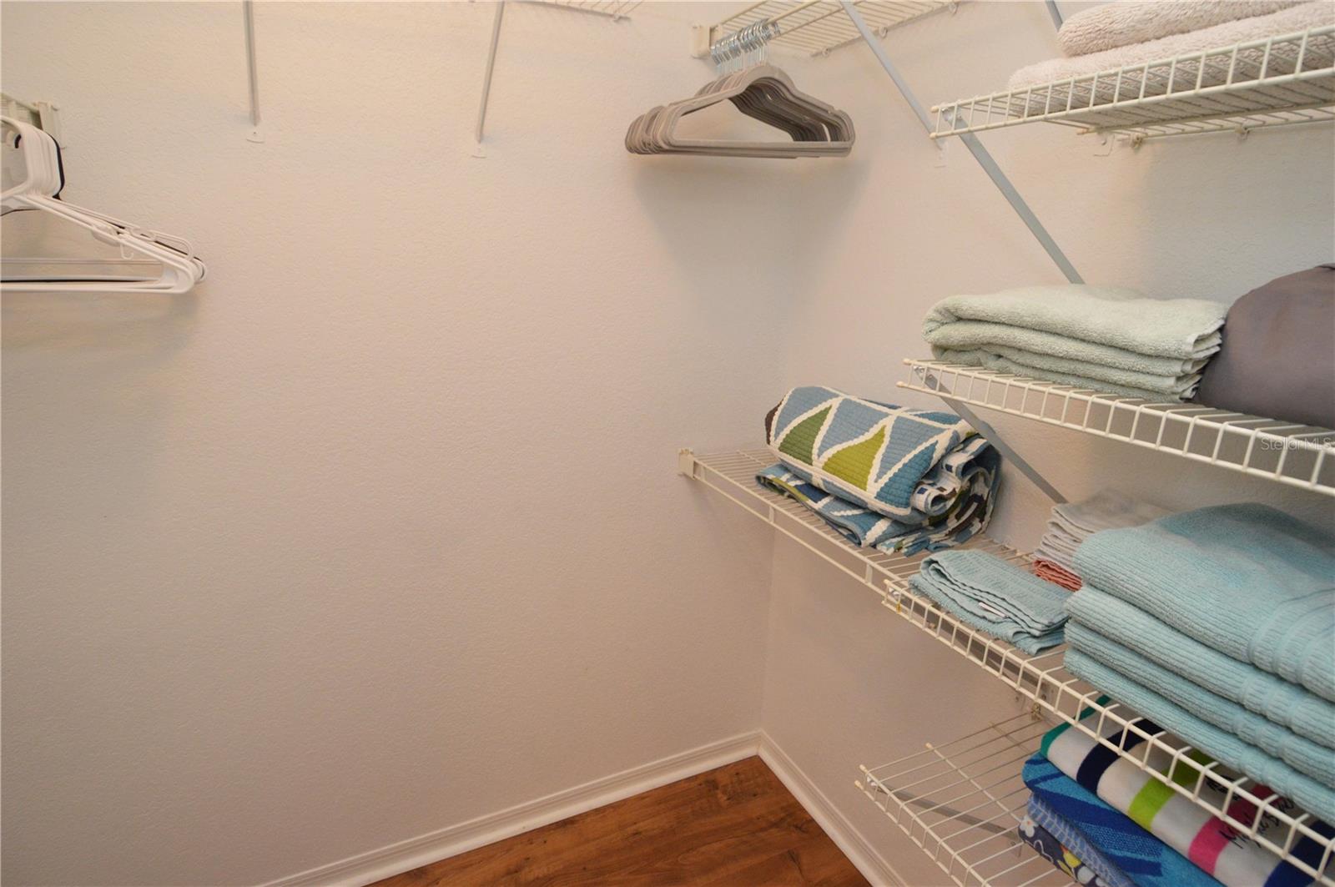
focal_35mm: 18
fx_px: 667
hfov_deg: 90.1
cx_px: 668
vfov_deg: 67.3
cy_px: 444
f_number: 4
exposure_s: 1/60
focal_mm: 12
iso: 1100
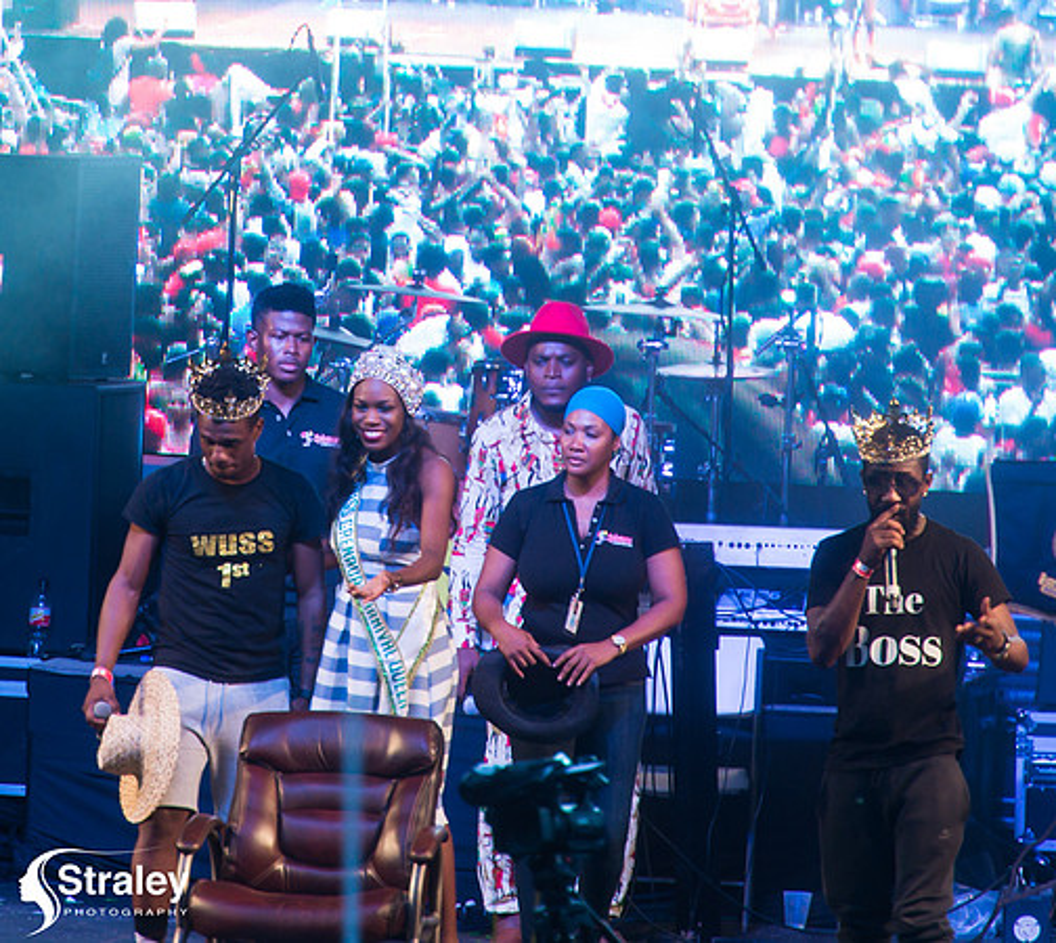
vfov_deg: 2.6
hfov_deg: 2.9
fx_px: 21163
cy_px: 196
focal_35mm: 647
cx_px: 283
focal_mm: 340
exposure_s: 1/125
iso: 1000
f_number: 5.6
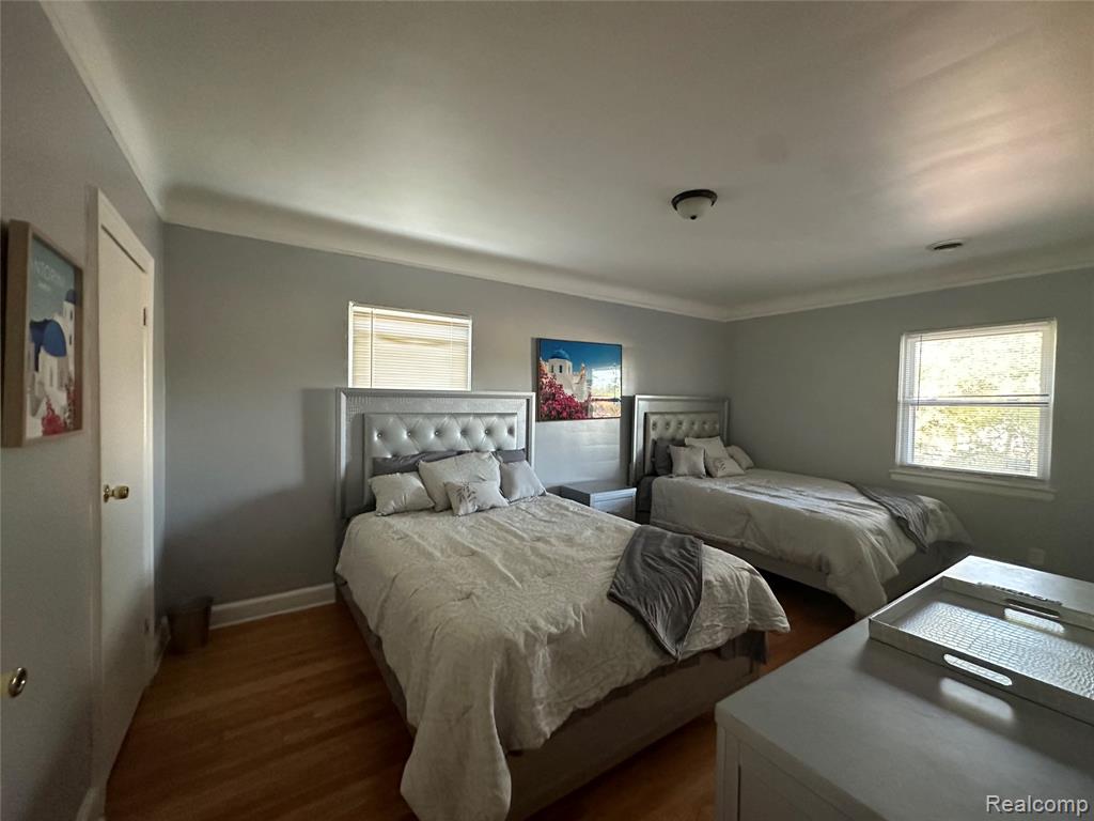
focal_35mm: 14
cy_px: 410
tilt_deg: -2.2
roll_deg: -1.2
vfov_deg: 85.7
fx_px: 442
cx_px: 547
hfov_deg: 102.1
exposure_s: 1/60
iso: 1000
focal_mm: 2.22
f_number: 2.2
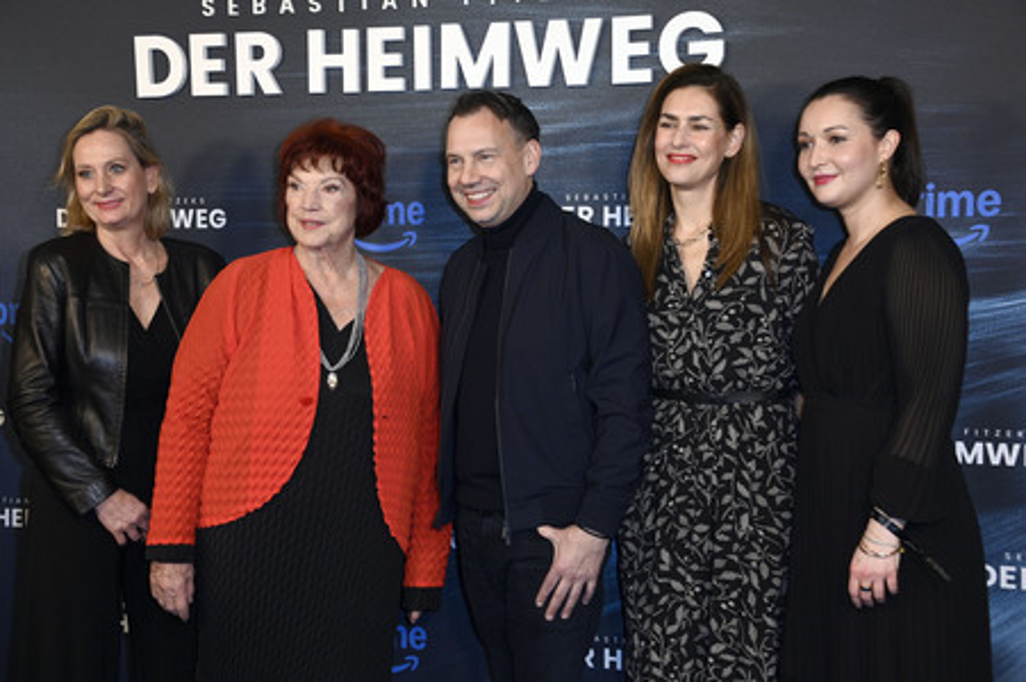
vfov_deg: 24.2
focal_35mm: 56
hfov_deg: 35.7
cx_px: 513
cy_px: 341
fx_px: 1595
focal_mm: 56
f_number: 6.3
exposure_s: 1/250
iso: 1600
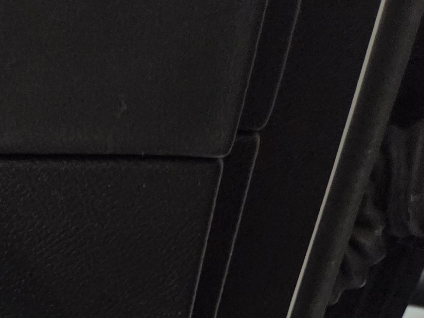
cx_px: -217
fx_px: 980
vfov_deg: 16.4
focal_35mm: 80
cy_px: 510
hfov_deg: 20.7
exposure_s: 1/120
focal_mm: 5.4
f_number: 1.8
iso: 800
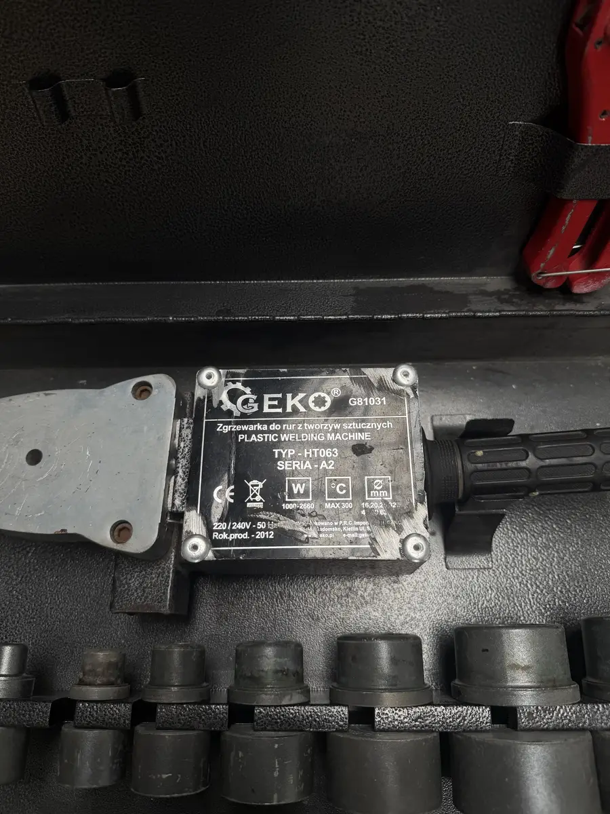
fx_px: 564
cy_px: 407
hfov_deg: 56.8
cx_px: 305
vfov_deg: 71.6
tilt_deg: -71.8
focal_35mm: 24
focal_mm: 6.76
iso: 80
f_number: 1.78
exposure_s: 1/100
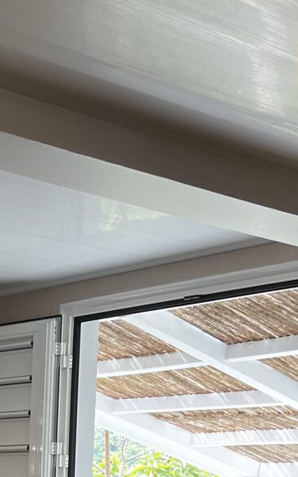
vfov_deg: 21.8
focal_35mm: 91
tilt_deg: +0.2
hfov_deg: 13.9
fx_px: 1183
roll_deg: -1.7
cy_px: 497
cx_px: -67
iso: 64
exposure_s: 1/100
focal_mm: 5.7
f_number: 1.5
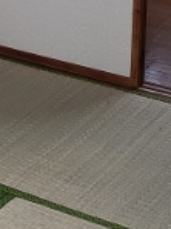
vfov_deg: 13.5
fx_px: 926
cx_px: -160
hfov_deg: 9.9
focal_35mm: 140
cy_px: -88
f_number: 1.5
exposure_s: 1/50
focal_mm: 4.3
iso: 125
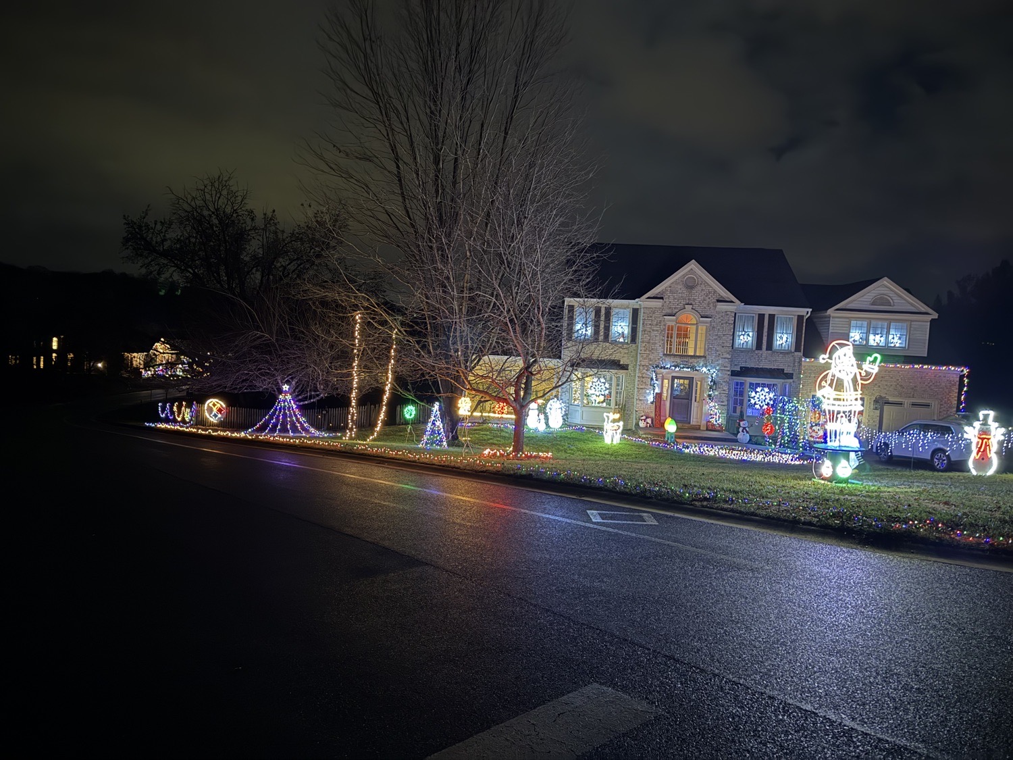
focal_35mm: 24
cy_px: 380
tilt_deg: -2.2
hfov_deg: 71.6
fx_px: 702
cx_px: 506
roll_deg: -2.6
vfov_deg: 56.8
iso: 1250
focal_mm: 6.76
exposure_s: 1/9
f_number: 1.78
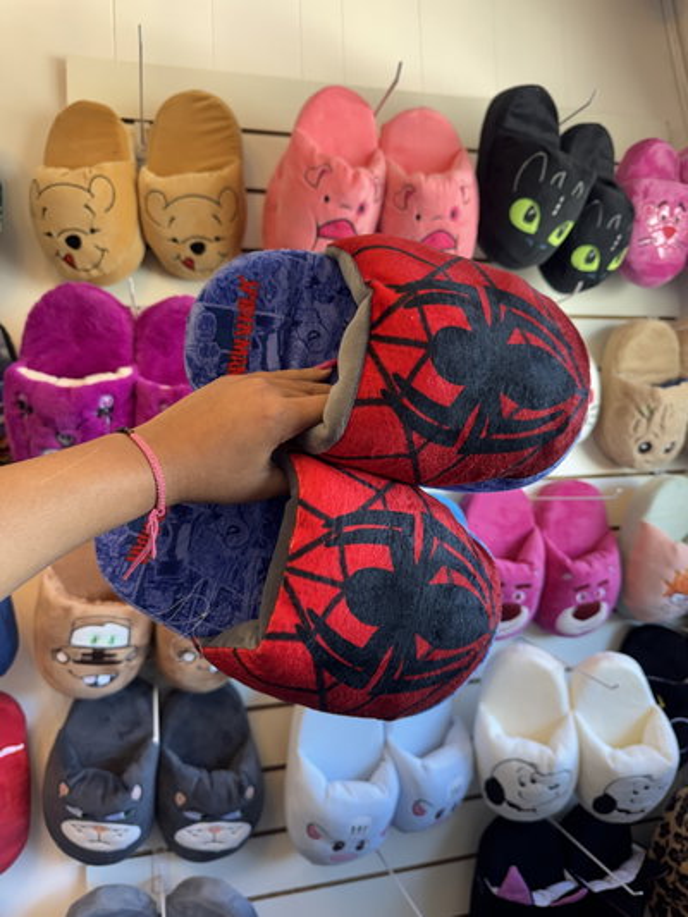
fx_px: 636
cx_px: 344
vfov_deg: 71.6
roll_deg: +2.7
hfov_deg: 56.8
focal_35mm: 24
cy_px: 458
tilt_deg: +1.8
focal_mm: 6.76
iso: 125
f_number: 1.78
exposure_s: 1/100
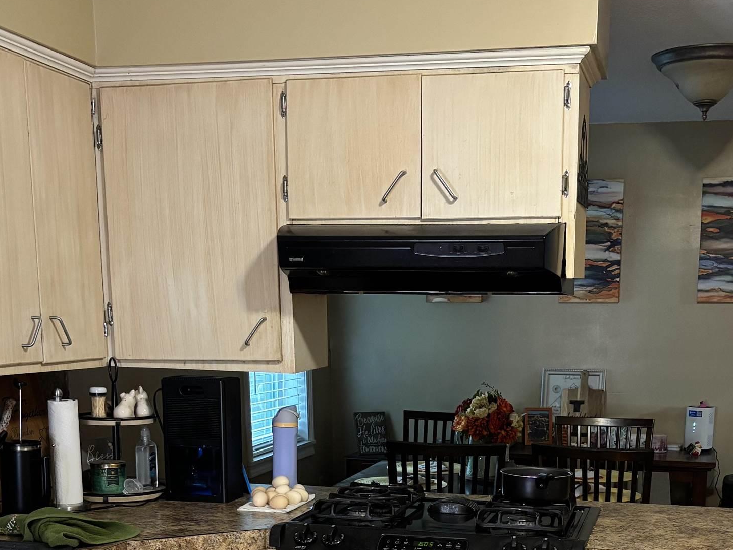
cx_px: 402
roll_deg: +0.3
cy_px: 534
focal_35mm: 55
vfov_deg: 25.4
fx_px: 1165
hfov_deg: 34.9
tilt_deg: -10.1
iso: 320
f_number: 1.6
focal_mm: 5.96
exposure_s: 1/60
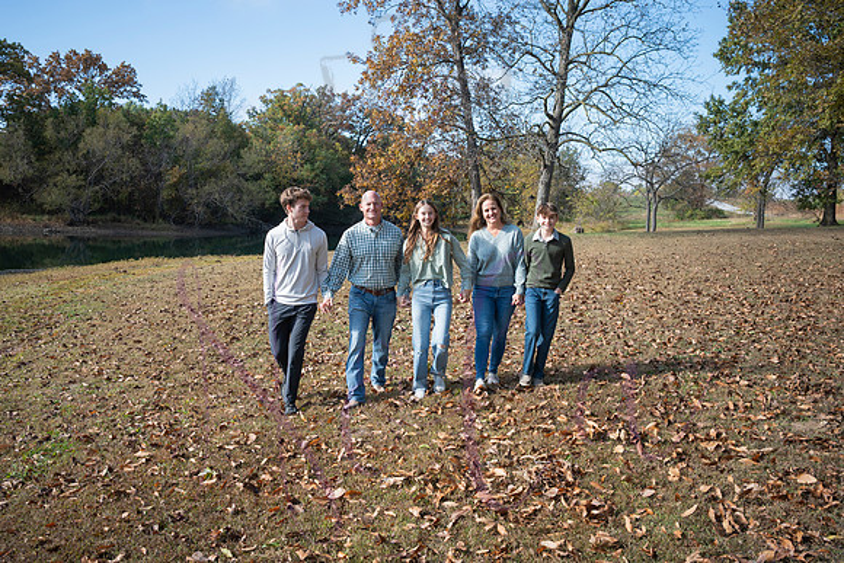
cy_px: 283
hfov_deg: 55.1
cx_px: 421
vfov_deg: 38.4
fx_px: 809
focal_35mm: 34
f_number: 6.3
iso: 400
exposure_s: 1/640
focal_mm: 32
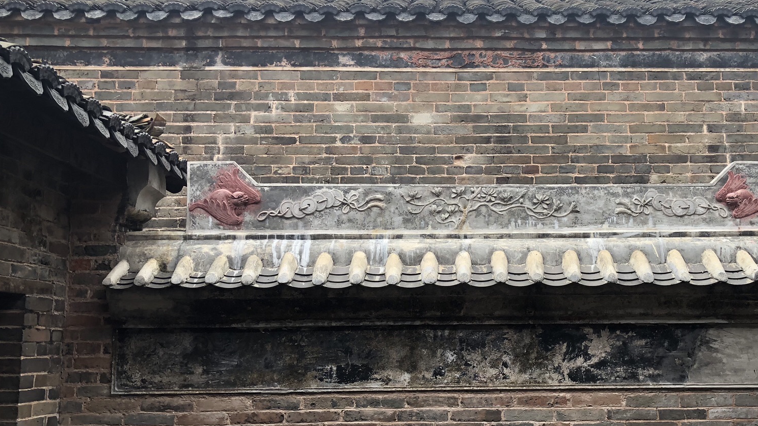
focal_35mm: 41
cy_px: 239
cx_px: 480
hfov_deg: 48.9
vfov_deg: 29.0
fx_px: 824
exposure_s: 1/120
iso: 50
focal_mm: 3.99
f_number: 1.8
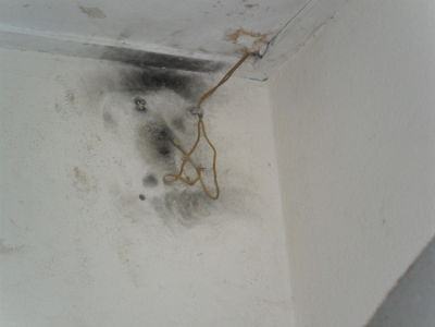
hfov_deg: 18.2
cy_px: 164
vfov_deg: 13.7
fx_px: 1357
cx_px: 218
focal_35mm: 108
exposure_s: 1/60
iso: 400
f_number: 5
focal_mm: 19.6
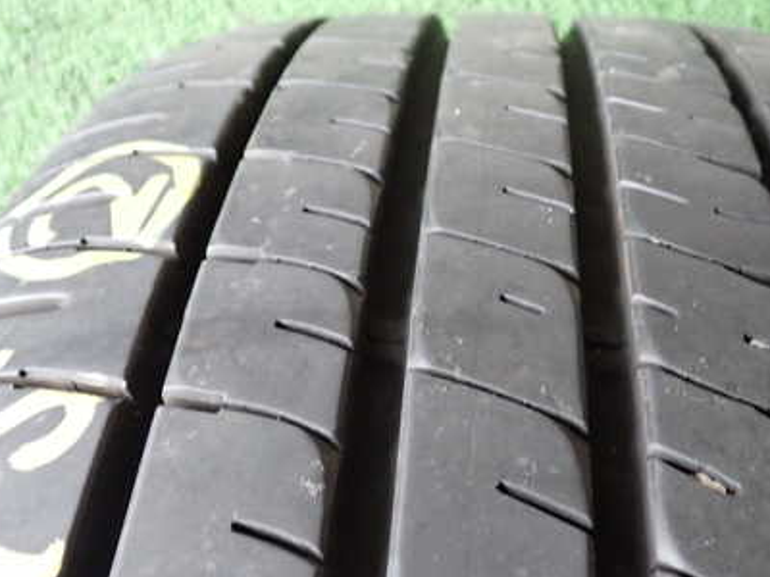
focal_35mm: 45
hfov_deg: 41.7
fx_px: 1001
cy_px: 260
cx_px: 485
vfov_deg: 32.2
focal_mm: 5.4
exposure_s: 1/30
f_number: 2.3
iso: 500
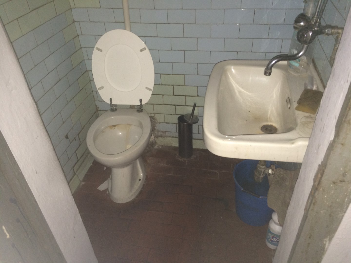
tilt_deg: -39.0
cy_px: 132
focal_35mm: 29
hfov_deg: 61.7
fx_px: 294
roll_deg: +2.6
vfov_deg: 48.2
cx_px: 176
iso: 125
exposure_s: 1/17
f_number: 2.2
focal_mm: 4.15
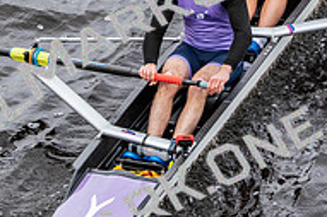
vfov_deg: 2.3
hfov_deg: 3.4
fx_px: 5518
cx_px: 257
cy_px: -78
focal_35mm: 608
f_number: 2.8
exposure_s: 1/2000
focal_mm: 200
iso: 400
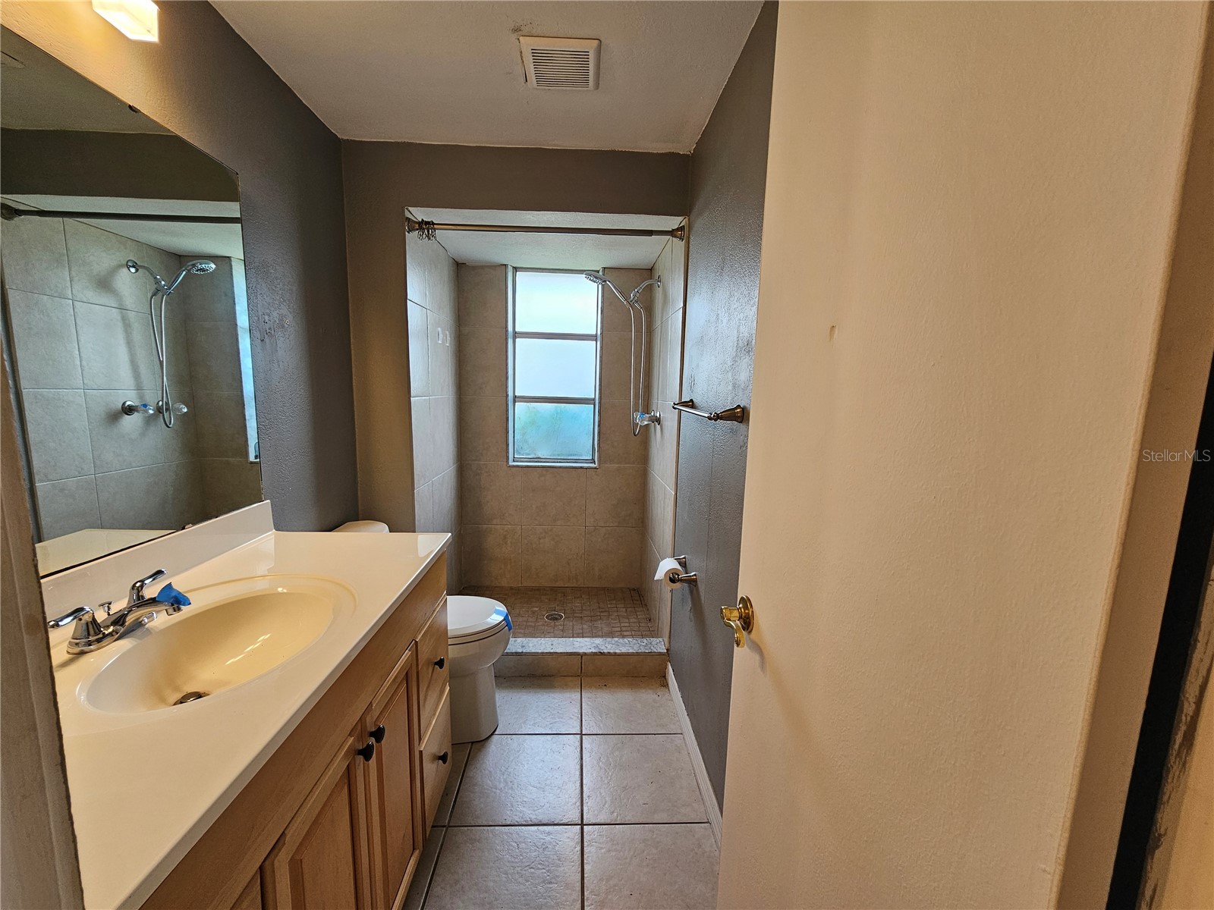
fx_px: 456
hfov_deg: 106.2
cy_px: 455
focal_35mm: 13
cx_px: 607
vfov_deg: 89.9
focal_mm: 2.2
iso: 64
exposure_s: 1/60
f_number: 2.2
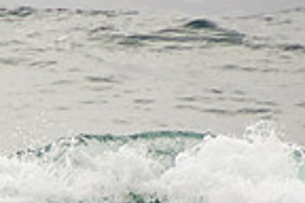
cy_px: 265
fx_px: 20425
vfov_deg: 0.6
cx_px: -146
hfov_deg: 0.9
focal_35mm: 2411
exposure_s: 1/1250
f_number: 5.6
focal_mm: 400
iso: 250
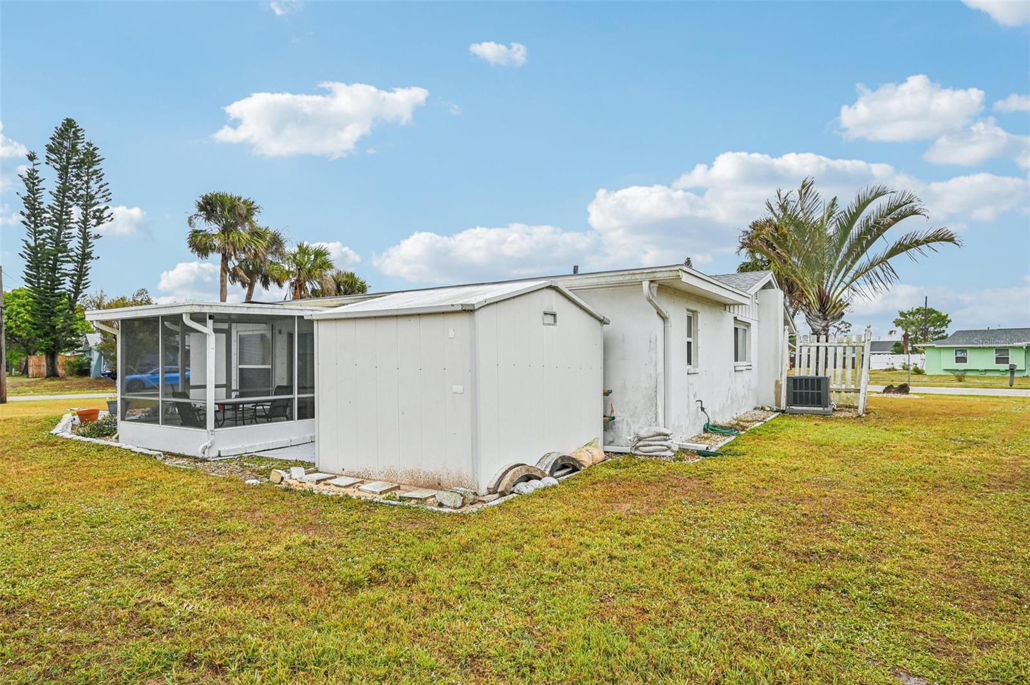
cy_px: 342
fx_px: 557
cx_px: 515
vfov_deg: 63.1
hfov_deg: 85.5
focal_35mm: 20
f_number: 8
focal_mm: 19.5
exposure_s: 1/1600
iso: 400
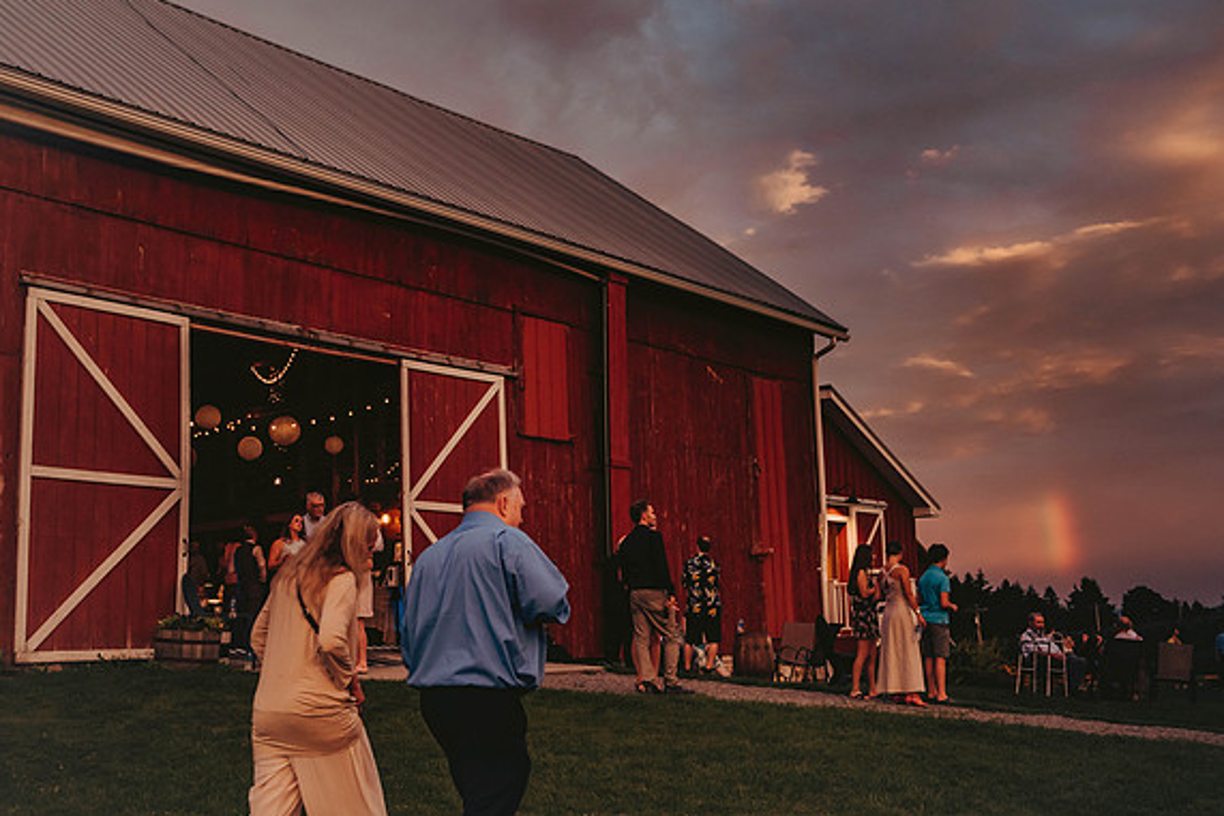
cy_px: 404
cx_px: 617
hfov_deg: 41.1
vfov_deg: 28.1
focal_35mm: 48
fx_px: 1632
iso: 800
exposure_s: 1/200
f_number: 6.3
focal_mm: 44
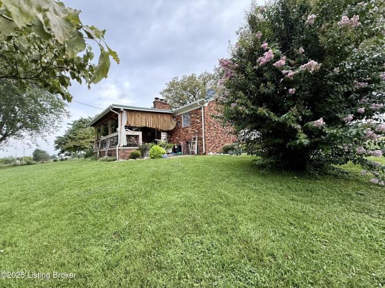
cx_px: 192
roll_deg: +2.2
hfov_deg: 102.1
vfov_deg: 85.7
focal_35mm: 14
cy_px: 144
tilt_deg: +4.4
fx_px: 156
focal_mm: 2.22
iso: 64
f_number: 2.2
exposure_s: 1/203
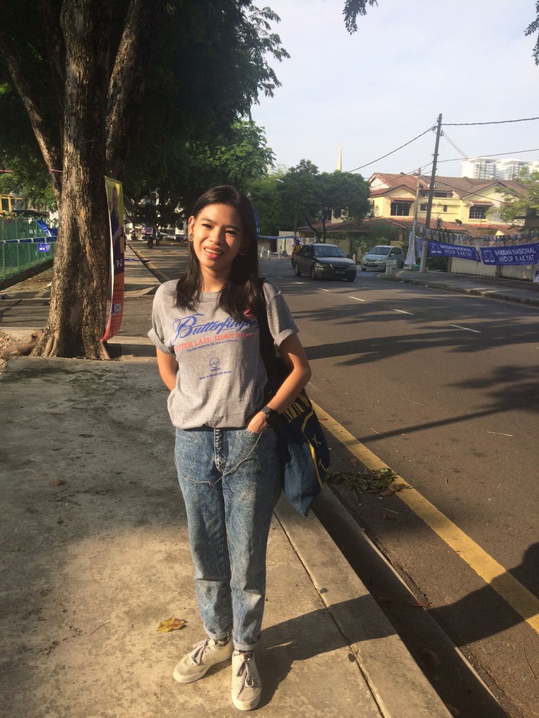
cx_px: 270
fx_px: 602
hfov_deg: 48.2
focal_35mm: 29
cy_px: 359
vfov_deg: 61.7
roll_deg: -1.6
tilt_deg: -8.6
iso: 32
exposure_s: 1/1109
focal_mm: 4.15
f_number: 2.2
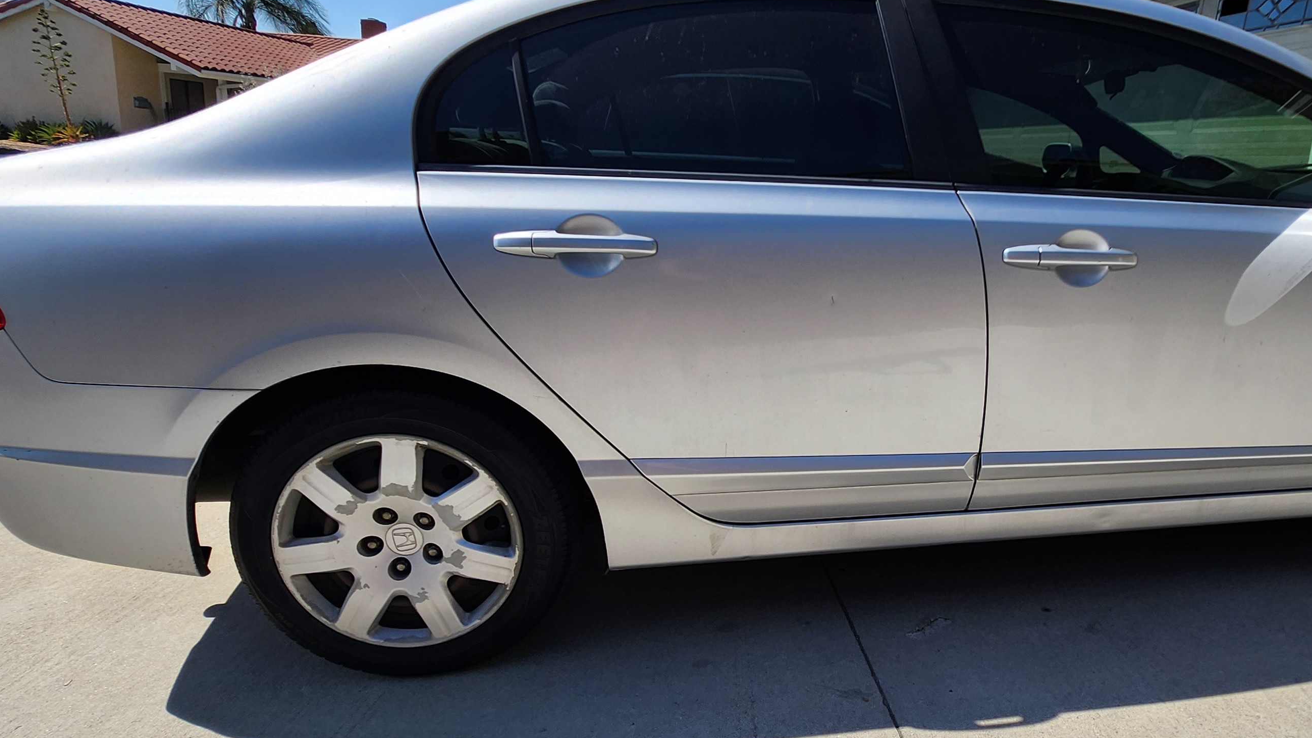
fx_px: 765
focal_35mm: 22
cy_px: 398
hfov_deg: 78.8
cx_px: 863
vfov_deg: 51.4
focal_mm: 1.7
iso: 32
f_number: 2.2
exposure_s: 1/1096
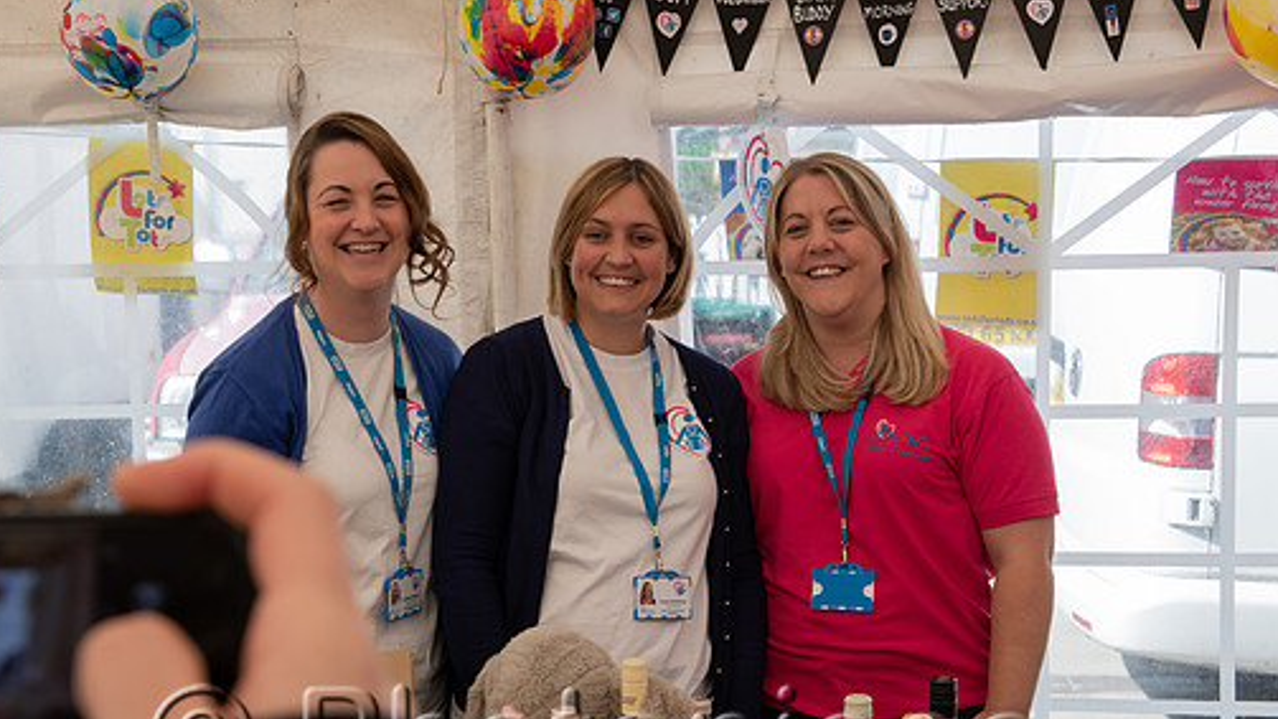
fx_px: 2101
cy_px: 442
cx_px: 628
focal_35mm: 62
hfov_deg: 33.8
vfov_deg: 19.4
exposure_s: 1/80
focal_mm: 48
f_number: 8
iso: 110
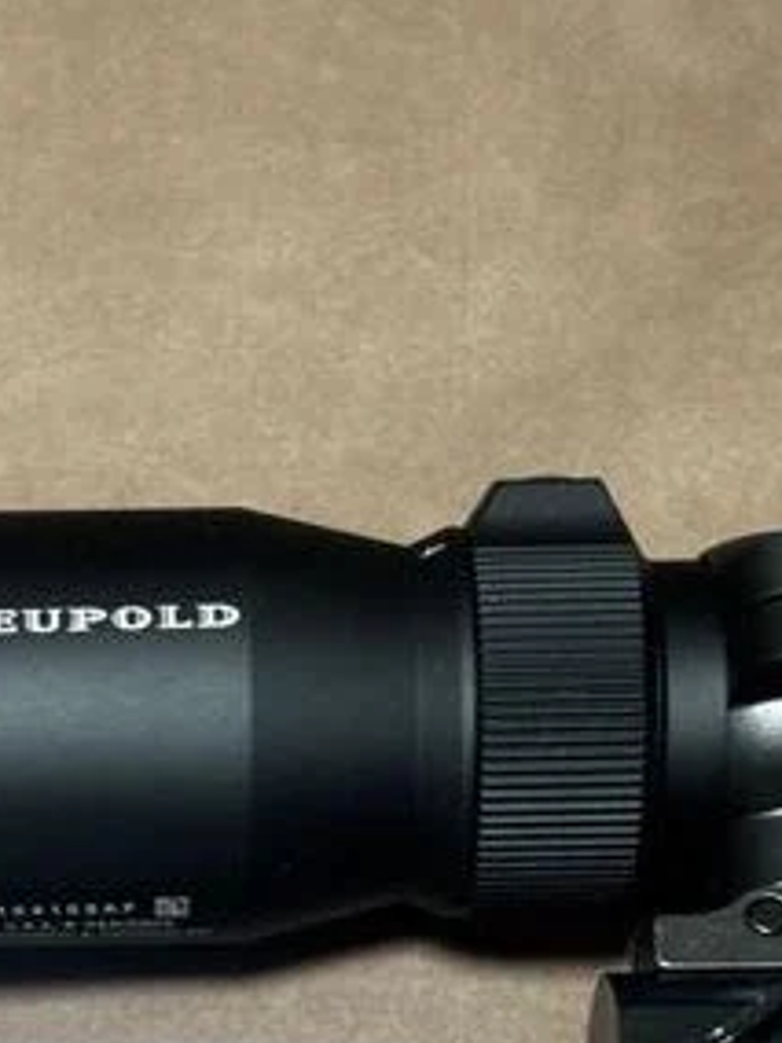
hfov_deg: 9.6
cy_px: 1208
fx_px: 4609
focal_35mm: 153
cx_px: -134
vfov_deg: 12.6
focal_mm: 5.96
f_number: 1.6
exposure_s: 1/40
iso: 200
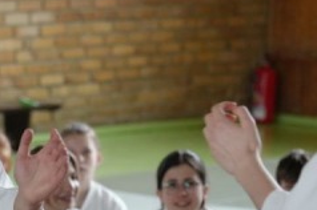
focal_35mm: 323
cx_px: 168
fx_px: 2840
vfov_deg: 4.2
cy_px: 248
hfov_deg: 6.4
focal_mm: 96
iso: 2500
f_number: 4
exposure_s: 1/160
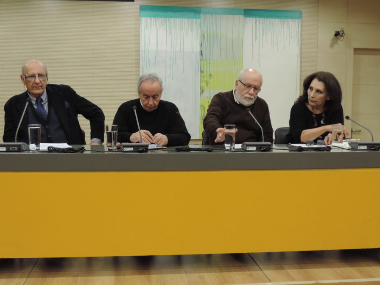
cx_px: 171
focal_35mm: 40
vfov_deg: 36.0
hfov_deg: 46.7
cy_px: 137
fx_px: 439
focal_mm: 6.2
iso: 400
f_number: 3.3
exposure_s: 1/40
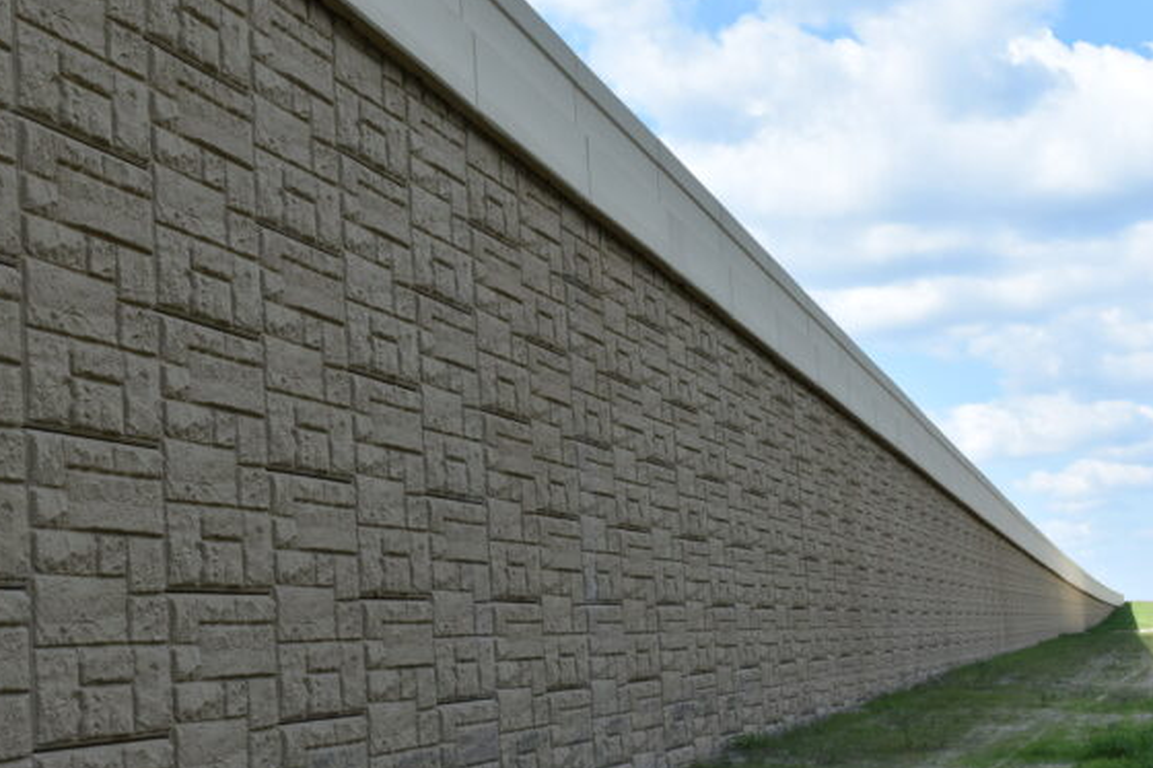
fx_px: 2241
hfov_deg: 28.7
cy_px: 336
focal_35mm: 70
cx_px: 399
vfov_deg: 19.4
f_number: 8
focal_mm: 34
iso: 100
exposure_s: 1/200
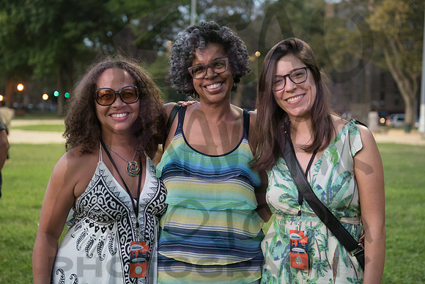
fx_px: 661
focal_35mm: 56
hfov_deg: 35.6
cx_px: 212
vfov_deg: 24.2
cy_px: 142
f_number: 3.2
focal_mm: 56
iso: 2000
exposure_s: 1/160
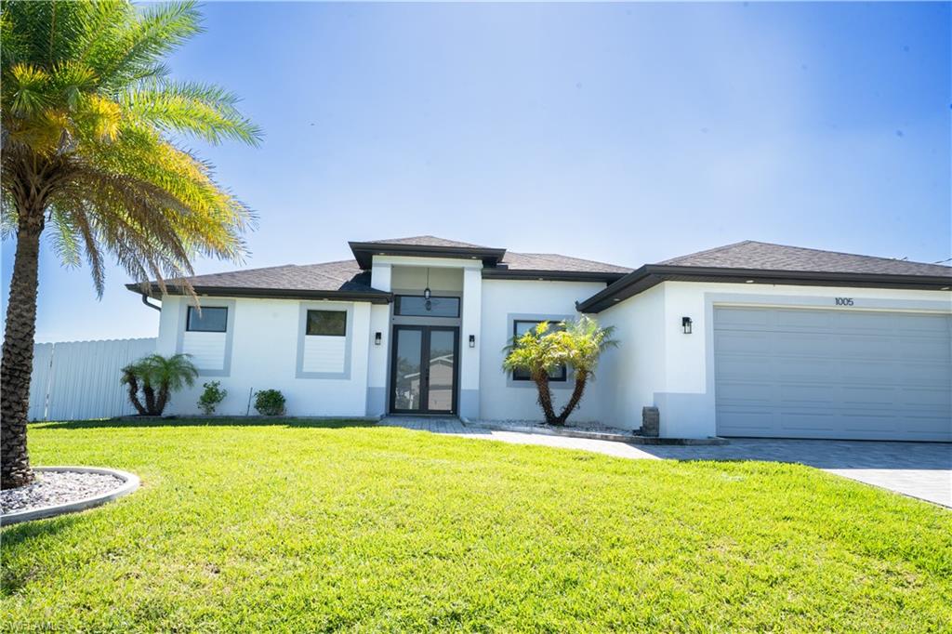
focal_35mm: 24
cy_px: 317
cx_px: 476
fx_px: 634
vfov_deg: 53.1
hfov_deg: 73.8
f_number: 14
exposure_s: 1/80
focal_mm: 24
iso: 100
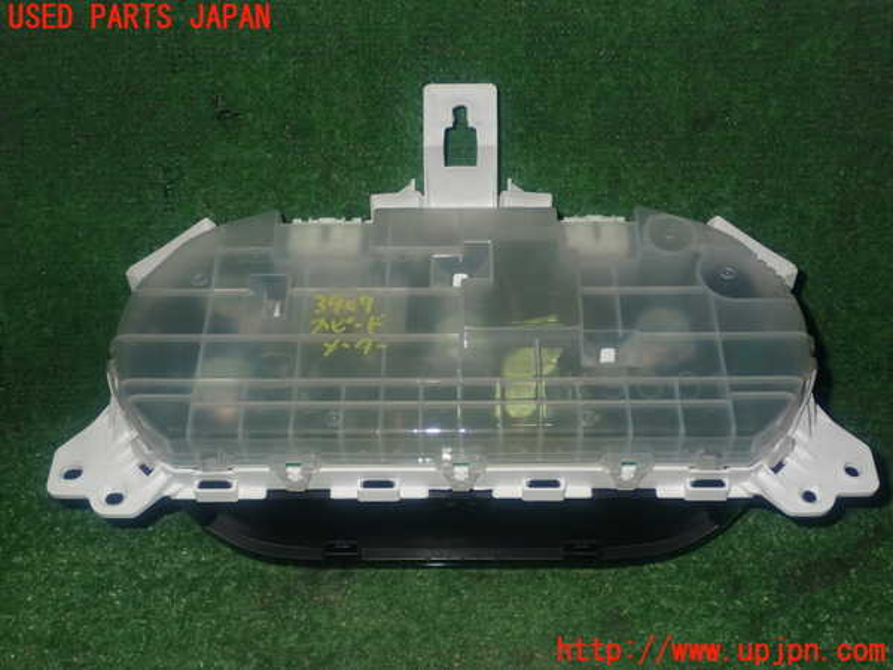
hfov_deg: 42.9
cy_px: 335
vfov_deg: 32.9
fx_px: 1135
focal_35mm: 44
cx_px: 446
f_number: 9
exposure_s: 1/40
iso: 250
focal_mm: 7.84
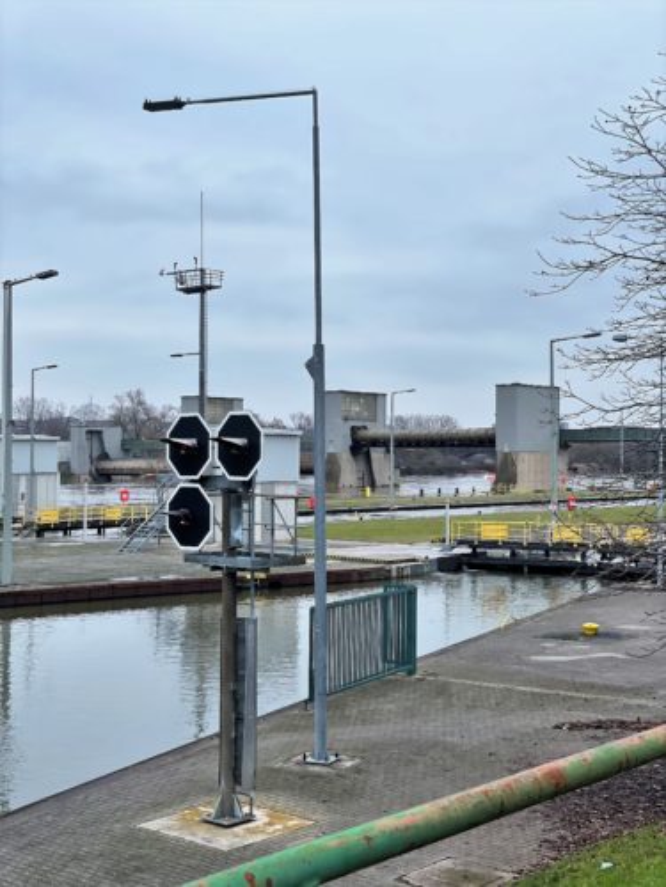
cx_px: 333
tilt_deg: +1.7
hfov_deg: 28.0
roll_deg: +0.1
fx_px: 1334
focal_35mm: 52
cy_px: 444
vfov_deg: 36.8
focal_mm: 6
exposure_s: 1/695
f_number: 2
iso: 25
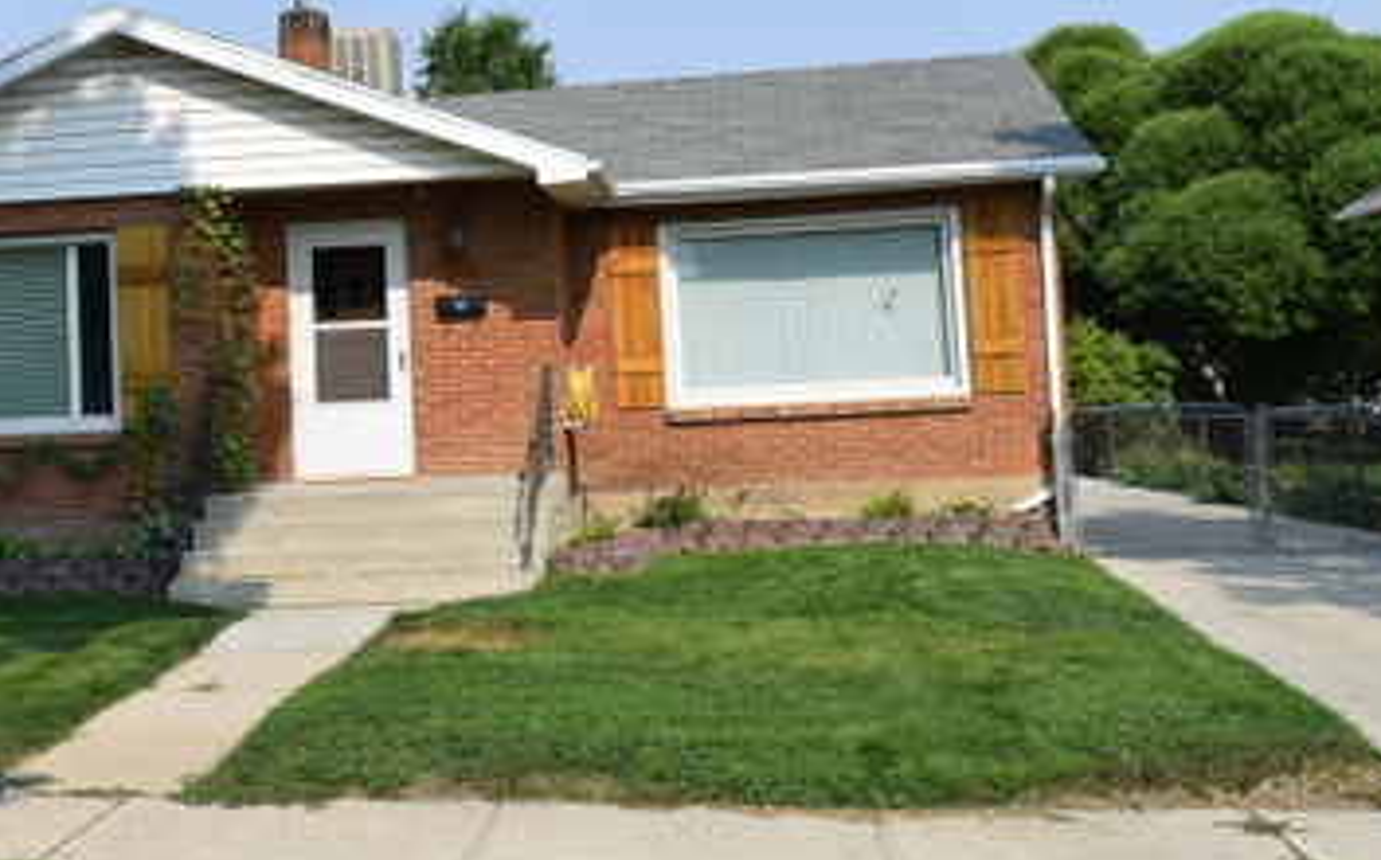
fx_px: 1880
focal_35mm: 50
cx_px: 430
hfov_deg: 39.7
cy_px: 238
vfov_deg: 25.5
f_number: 10
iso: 200
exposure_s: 1/400
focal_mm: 18
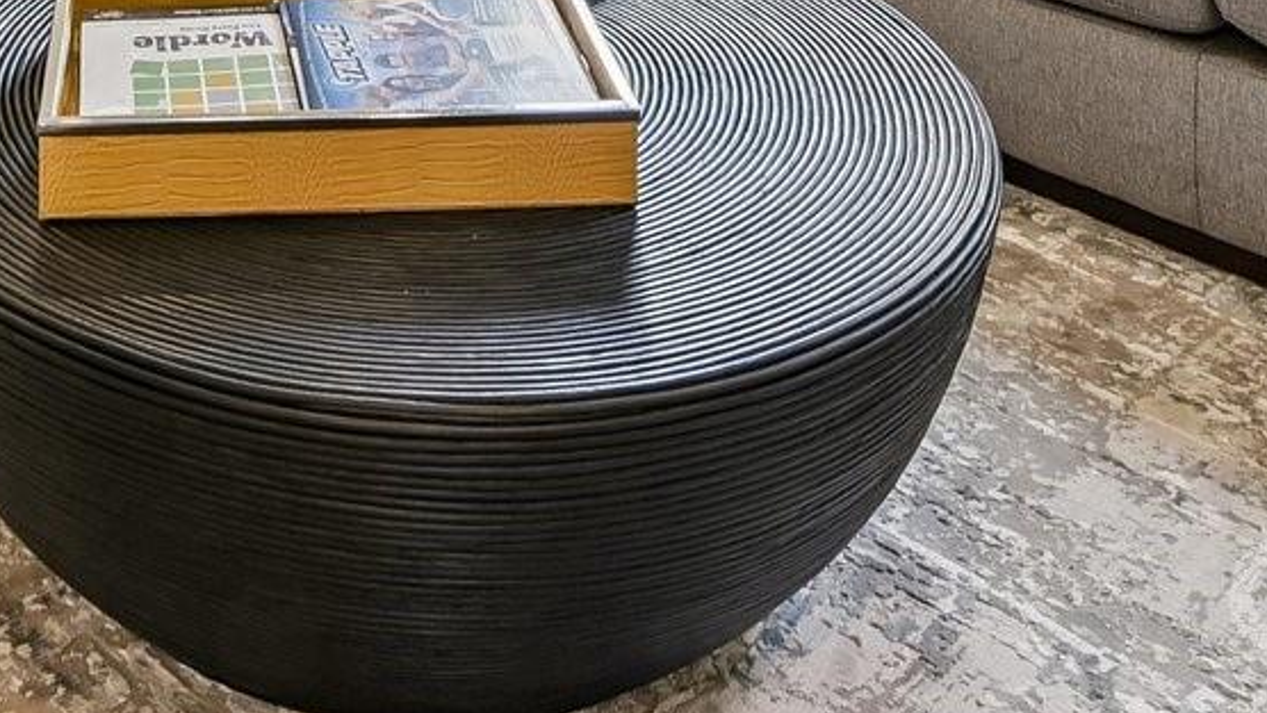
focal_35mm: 54
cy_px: -787
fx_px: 1815
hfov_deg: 37.2
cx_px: 267
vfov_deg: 16.1
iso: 200
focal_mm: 14
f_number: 11
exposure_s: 1/10
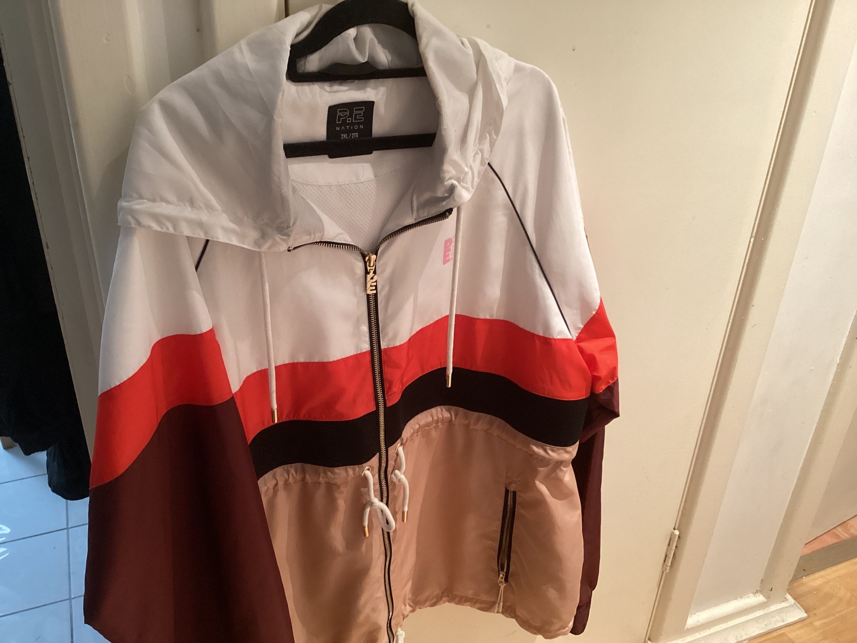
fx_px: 767
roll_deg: -2.8
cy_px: 322
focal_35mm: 31
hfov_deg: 58.4
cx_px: 428
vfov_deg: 45.4
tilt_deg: -29.6
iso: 250
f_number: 2.4
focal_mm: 3.3
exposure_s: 1/50
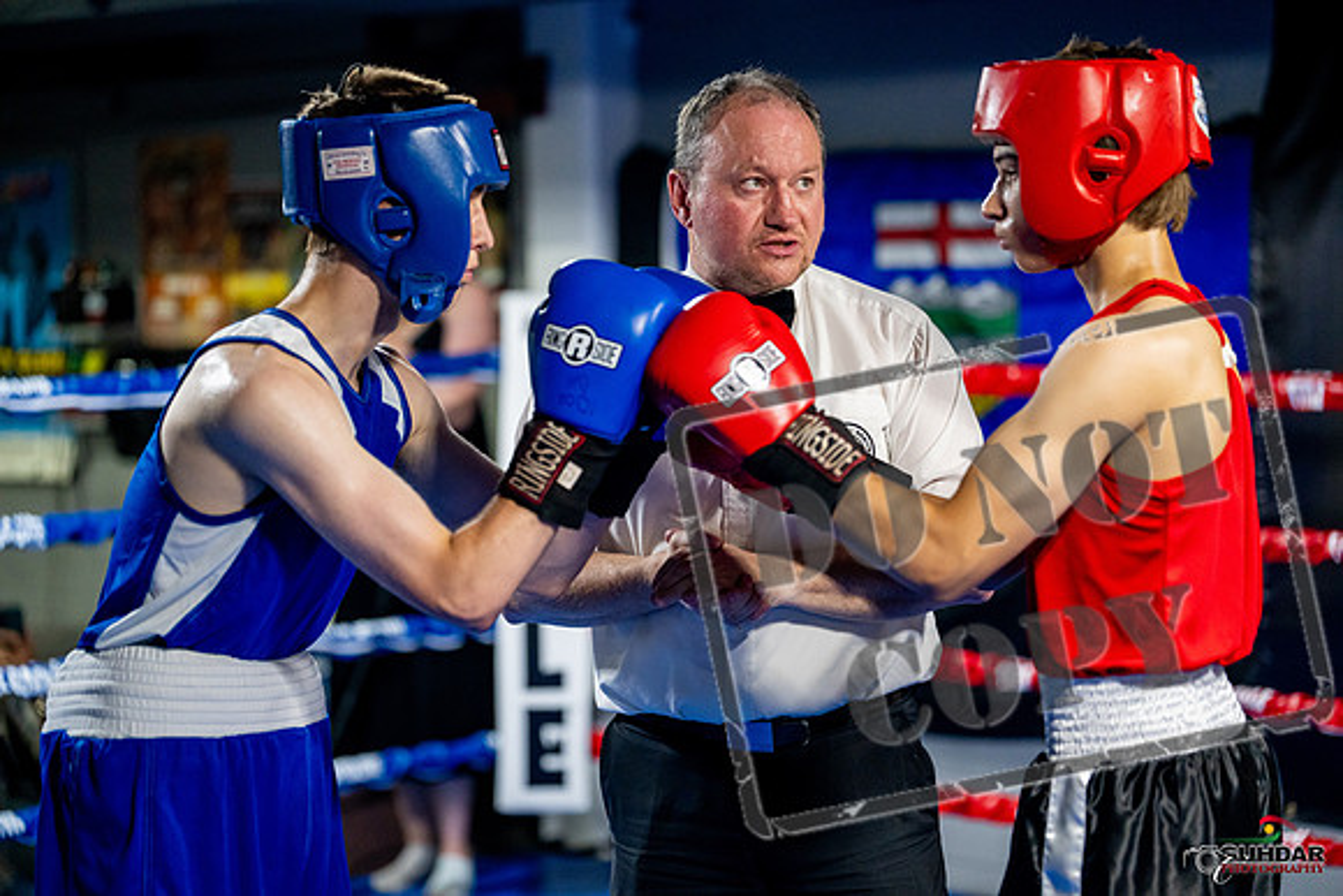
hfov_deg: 23.4
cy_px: 448
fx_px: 3246
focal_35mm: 87
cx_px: 672
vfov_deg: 15.7
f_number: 2
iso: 4000
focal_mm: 87
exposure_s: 1/1000
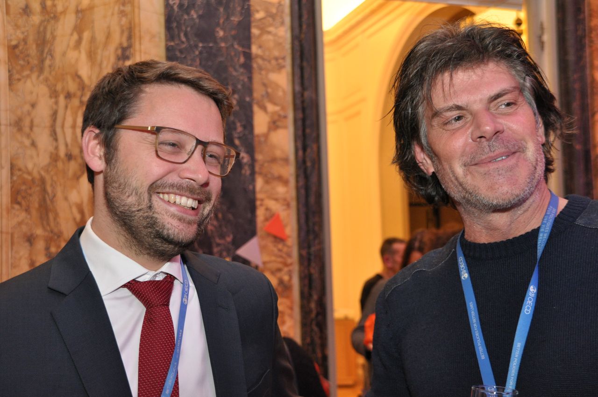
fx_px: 846
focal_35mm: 51
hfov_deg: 38.9
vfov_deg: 26.4
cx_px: 299
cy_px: 198
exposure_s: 1/60
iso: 800
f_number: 4.5
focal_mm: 34
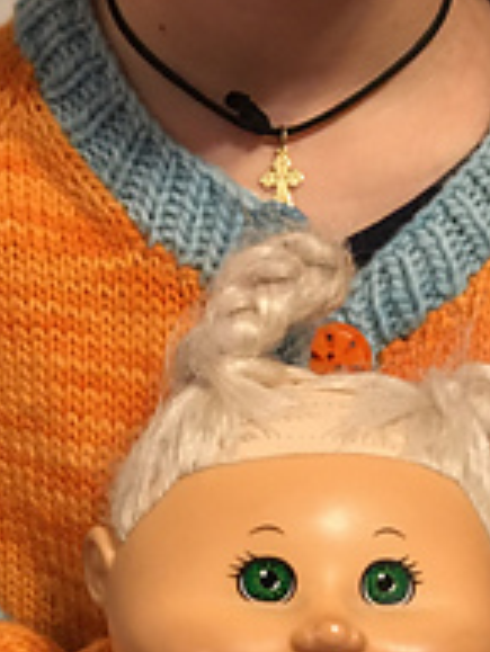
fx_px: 1414
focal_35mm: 75
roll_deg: +3.7
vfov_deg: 23.6
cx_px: 231
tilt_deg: -34.1
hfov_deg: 19.7
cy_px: 794
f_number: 2.2
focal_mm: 4.15
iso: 200
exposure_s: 1/20
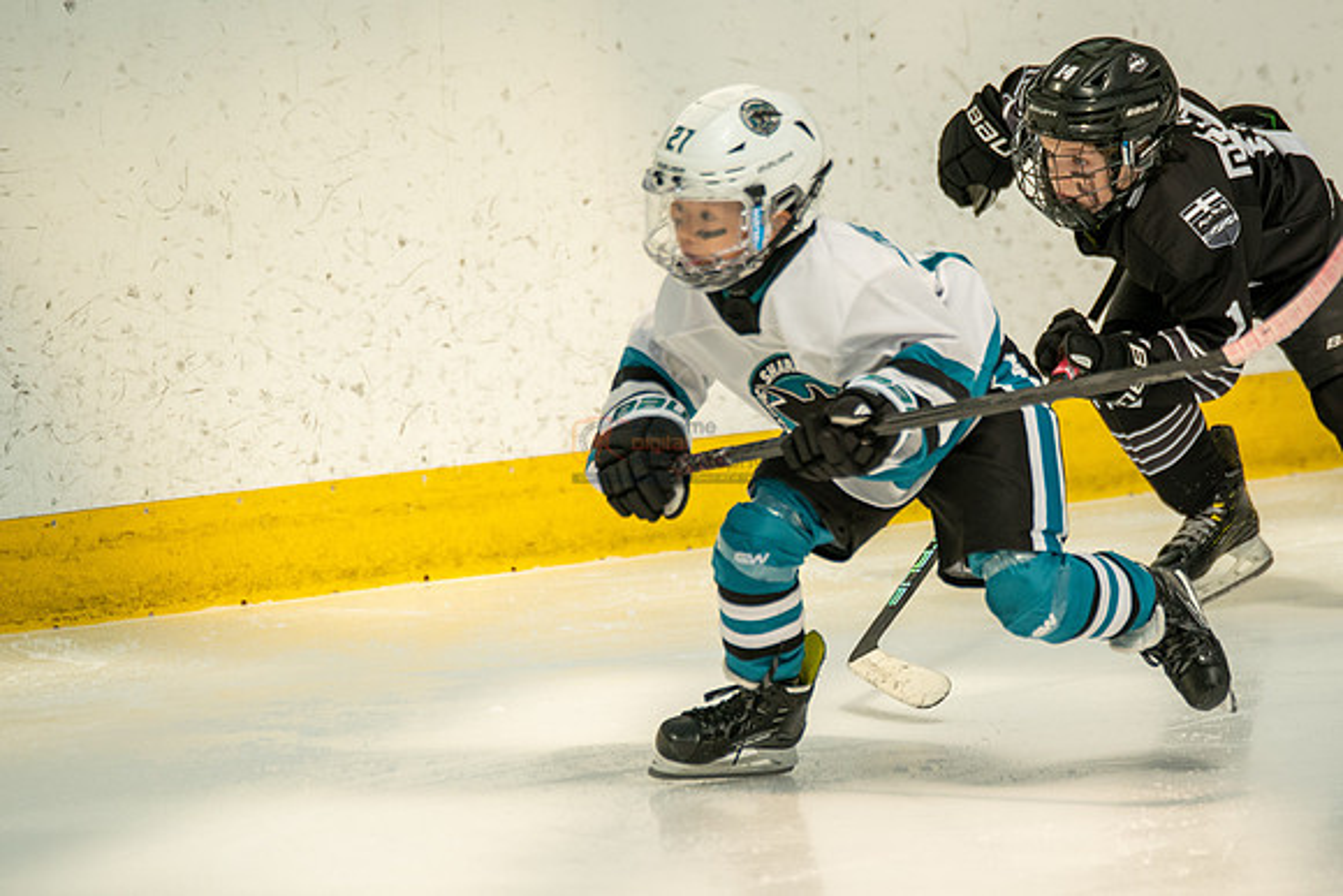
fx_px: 14963
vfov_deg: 3.4
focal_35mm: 401
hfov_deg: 5.1
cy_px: 511
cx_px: 828
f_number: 3.2
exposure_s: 1/5000
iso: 1600
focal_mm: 274
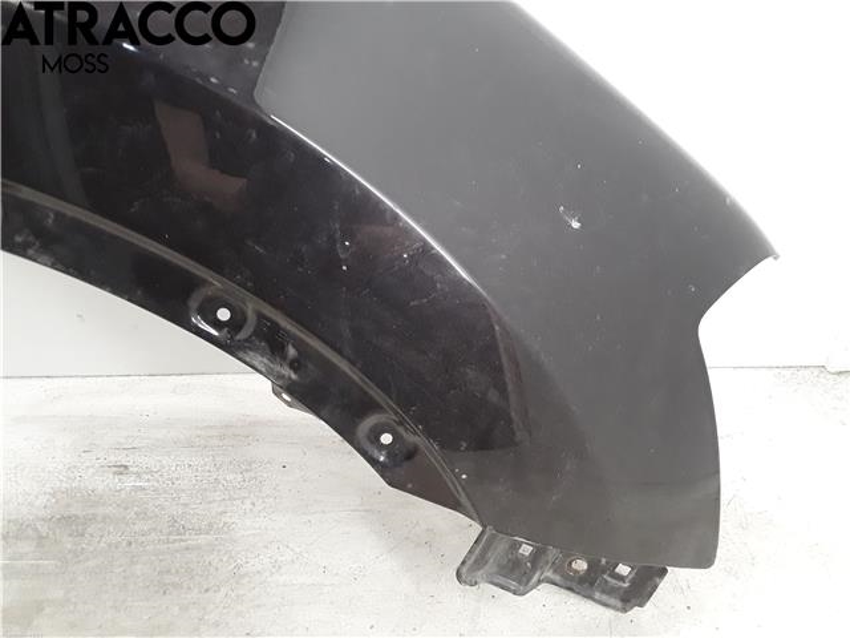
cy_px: 319
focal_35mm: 28
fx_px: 688
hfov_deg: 63.4
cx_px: 425
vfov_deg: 49.7
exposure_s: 1/50
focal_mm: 2.91
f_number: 1.9
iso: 125
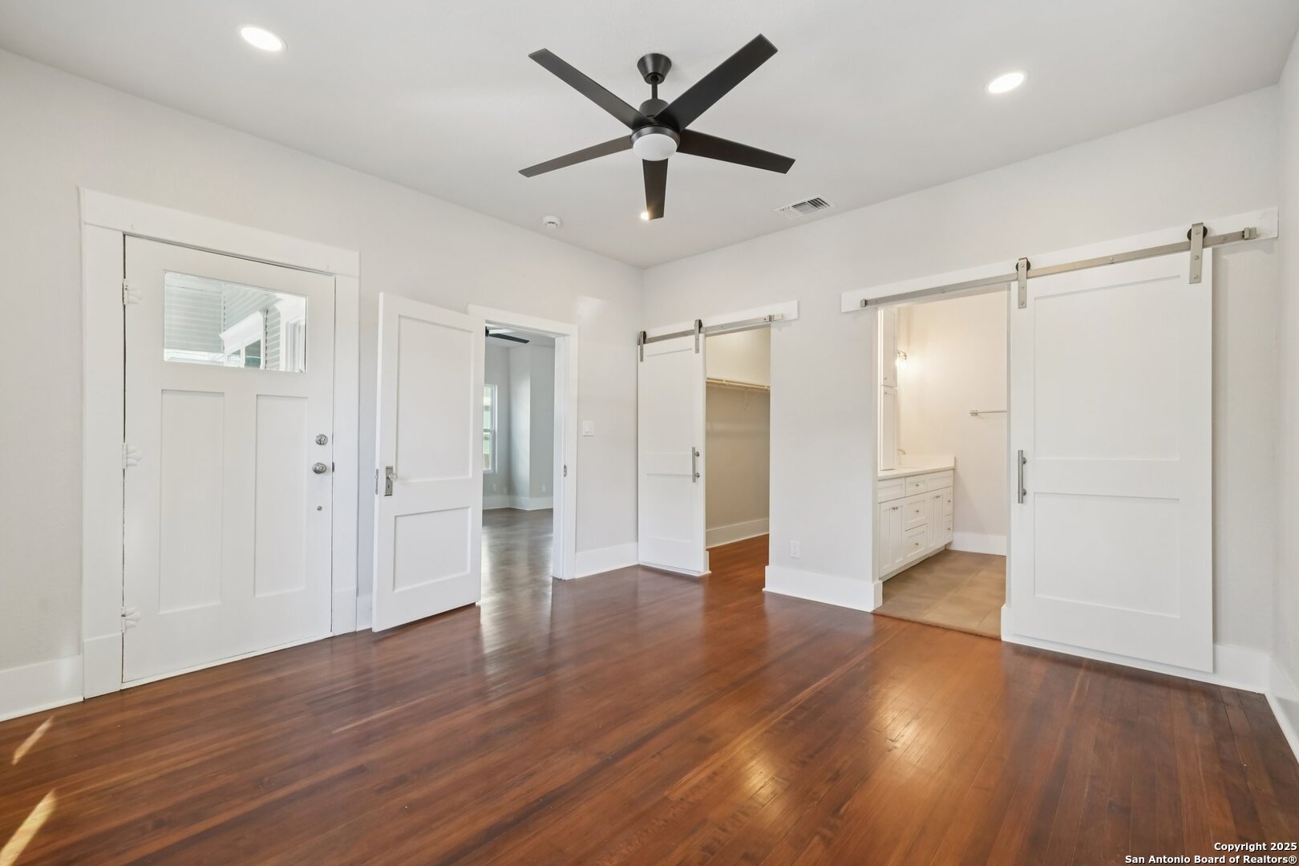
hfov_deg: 100.4
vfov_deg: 77.3
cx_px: 650
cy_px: 433
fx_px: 541
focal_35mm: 15
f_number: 7.1
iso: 800
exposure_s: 1/60
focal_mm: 15
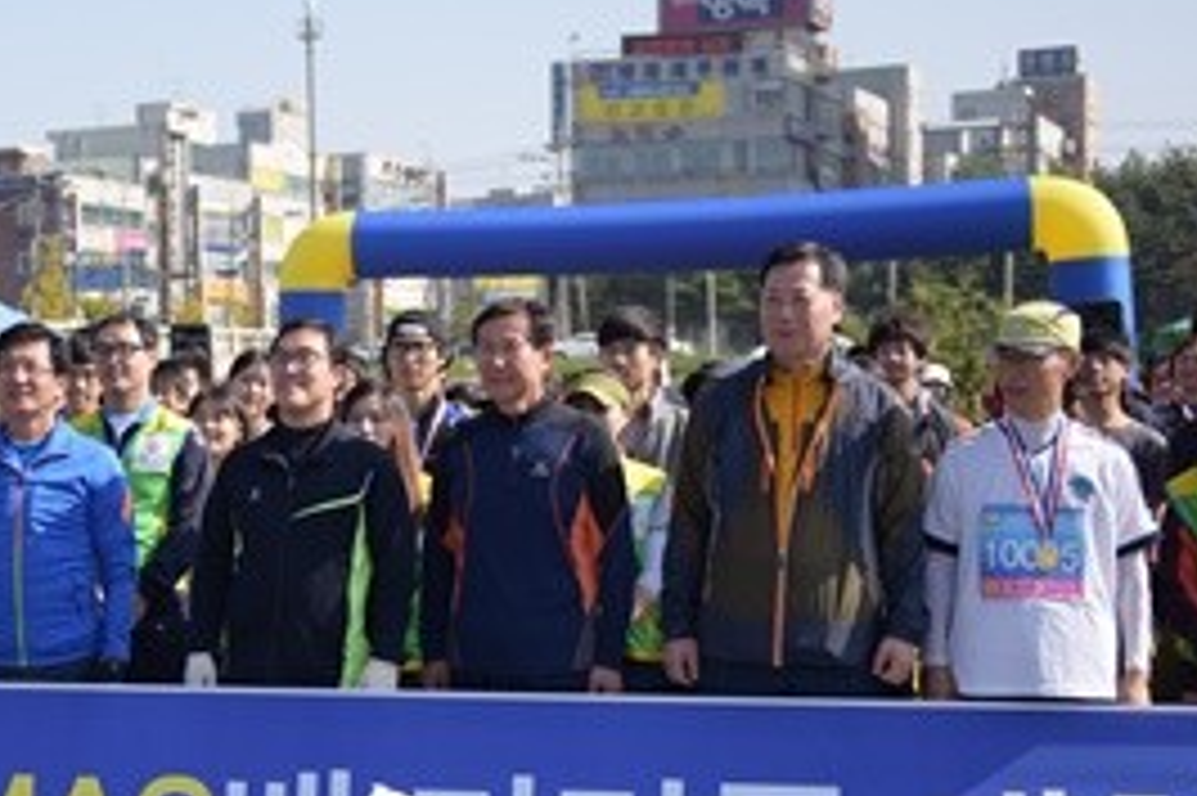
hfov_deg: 24.6
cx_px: 32
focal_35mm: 79
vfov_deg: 17.2
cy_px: 513
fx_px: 2625
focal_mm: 35
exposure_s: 1/8000
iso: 560
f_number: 2.8
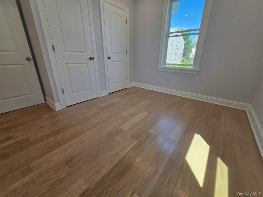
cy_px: 98
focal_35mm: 13
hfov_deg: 106.2
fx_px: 99
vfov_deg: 89.9
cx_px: 132
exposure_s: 1/523
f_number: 2.2
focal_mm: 2.2
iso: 100
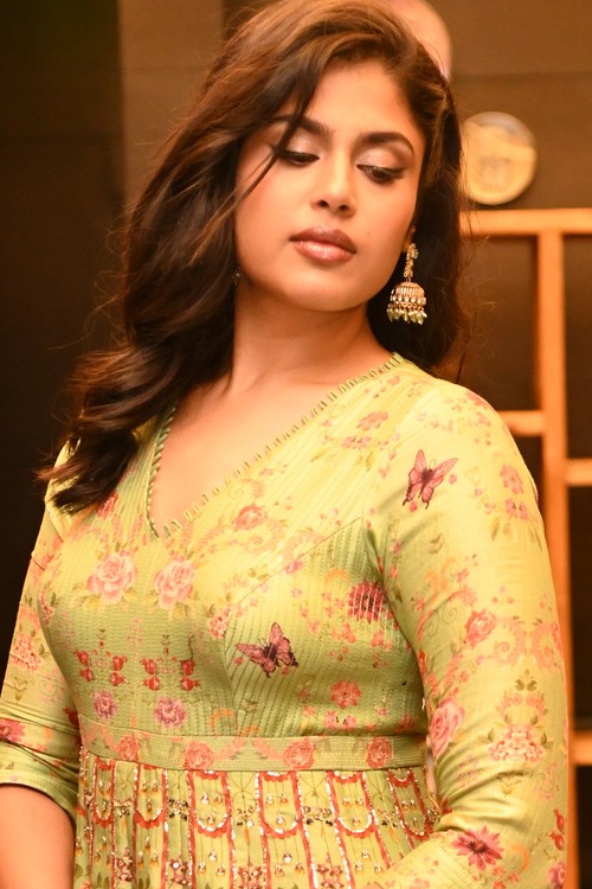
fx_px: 2960
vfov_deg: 17.0
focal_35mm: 120
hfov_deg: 11.4
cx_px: 324
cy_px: 678
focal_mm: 50
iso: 5000
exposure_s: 1/160
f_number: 4
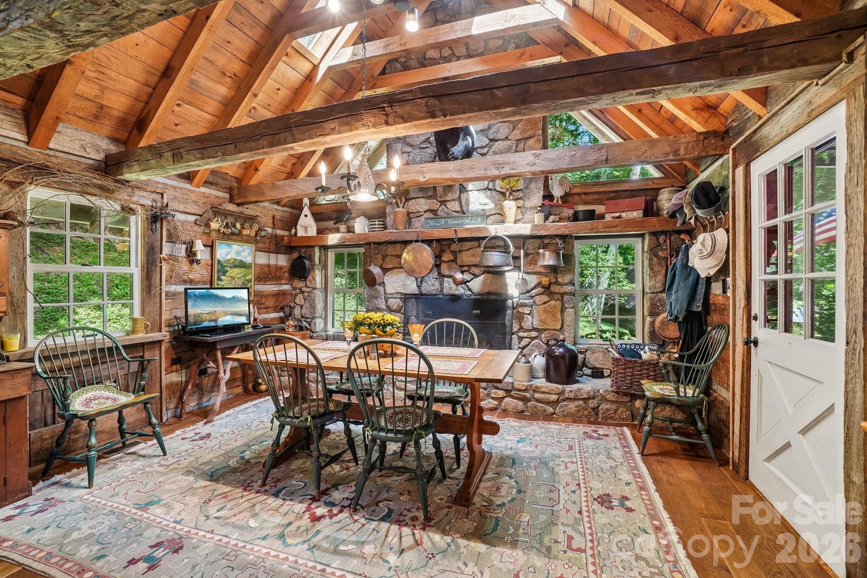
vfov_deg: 77.3
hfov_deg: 100.4
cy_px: 289
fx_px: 361
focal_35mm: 15
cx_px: 434
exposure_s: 1/6
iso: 400
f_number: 8
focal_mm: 10
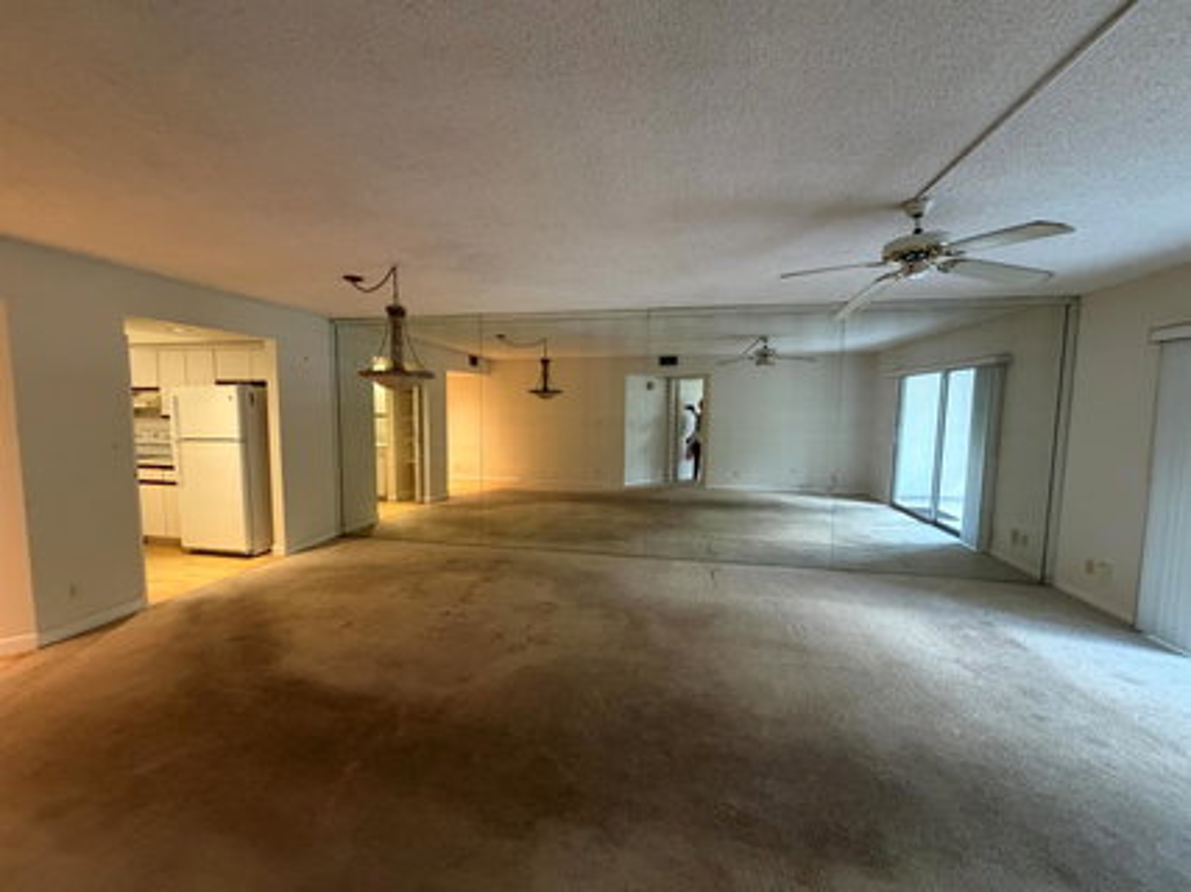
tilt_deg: -4.8
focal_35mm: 14
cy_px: 446
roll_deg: -0.3
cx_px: 596
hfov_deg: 102.1
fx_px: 482
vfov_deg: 85.6
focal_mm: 2.22
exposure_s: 1/60
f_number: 2.2
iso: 400
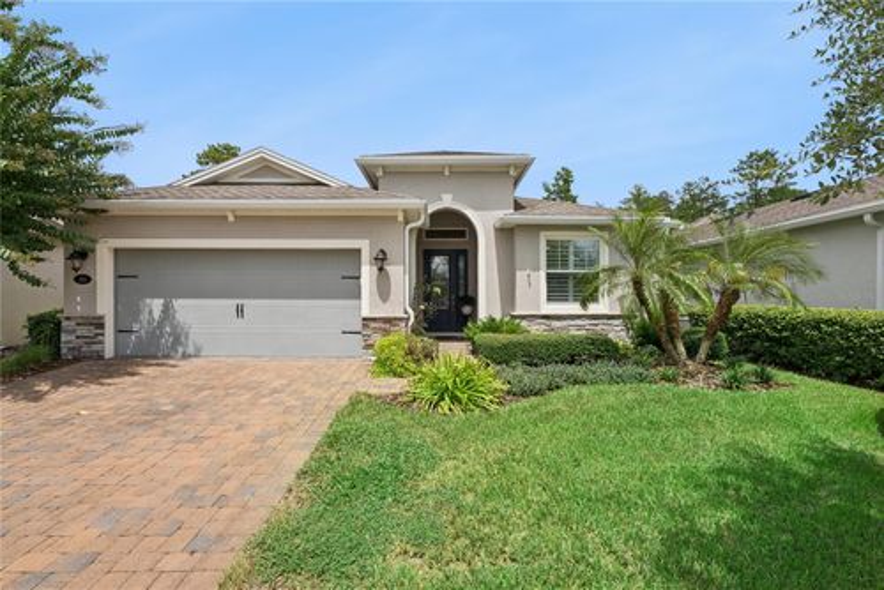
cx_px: 442
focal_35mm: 16
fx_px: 393
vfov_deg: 73.8
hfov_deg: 96.7
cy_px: 295
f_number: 9
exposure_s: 1/125
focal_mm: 16
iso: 64
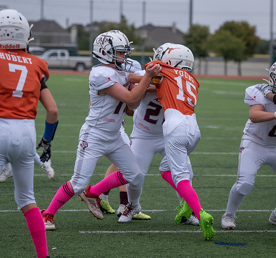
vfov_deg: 8.3
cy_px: 130
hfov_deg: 8.9
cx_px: 179
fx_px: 1775
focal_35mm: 204
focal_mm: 93
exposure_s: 1/1250
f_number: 2.8
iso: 640
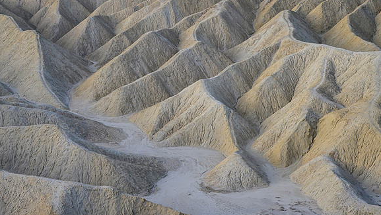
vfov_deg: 14.2
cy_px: 69
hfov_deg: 25.0
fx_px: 859
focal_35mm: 85
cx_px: 161
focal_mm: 70
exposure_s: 1/125
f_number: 16
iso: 200
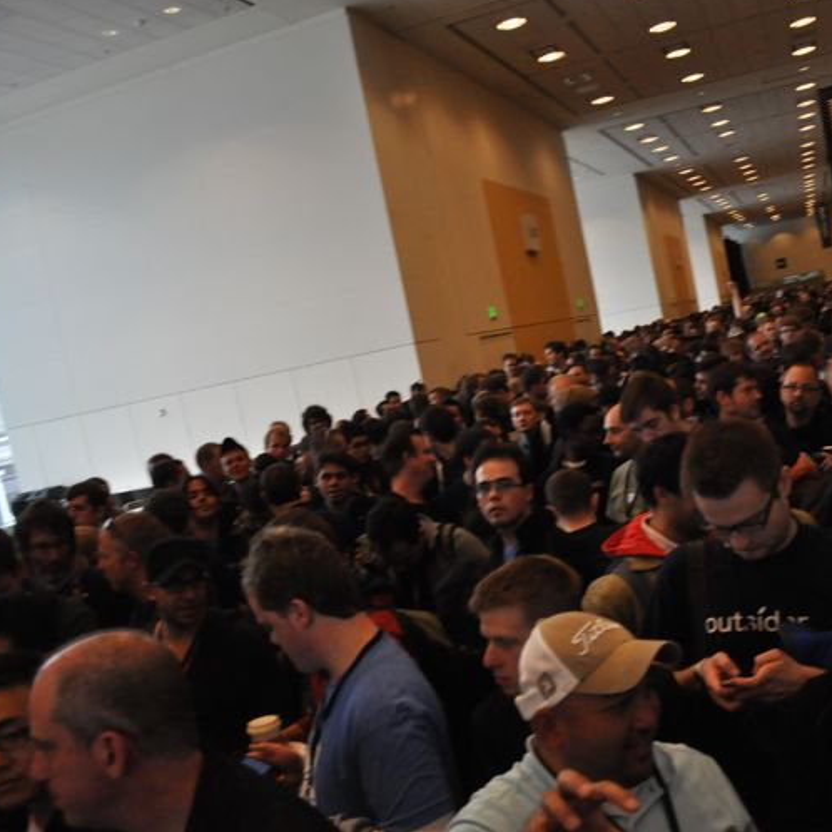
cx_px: 536
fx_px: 952
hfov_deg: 46.7
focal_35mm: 35
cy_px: 412
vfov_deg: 47.2
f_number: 4
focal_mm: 18
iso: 1600
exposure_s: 1/250
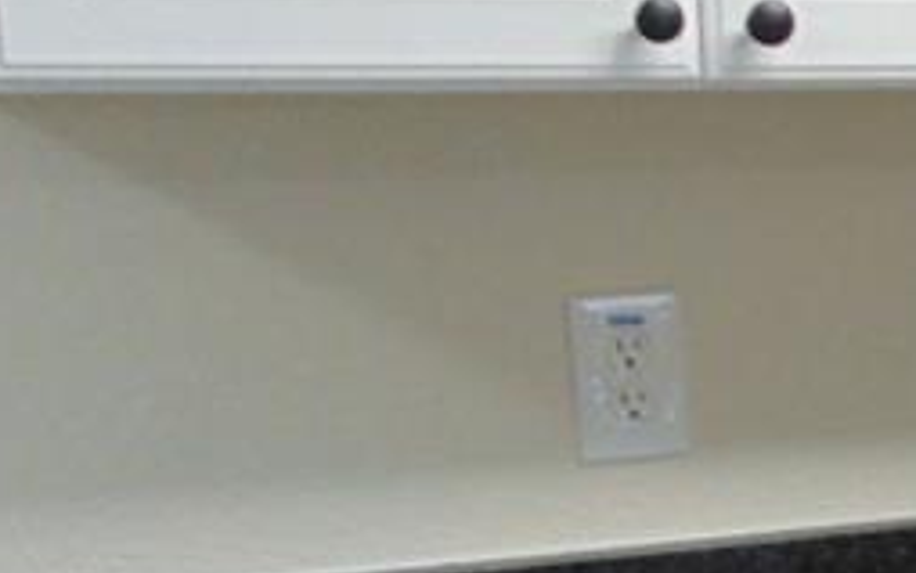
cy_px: 555
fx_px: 2672
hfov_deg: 15.8
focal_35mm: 107
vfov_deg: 12.1
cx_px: 1771
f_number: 3
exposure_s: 1/30
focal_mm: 4.5
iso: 200
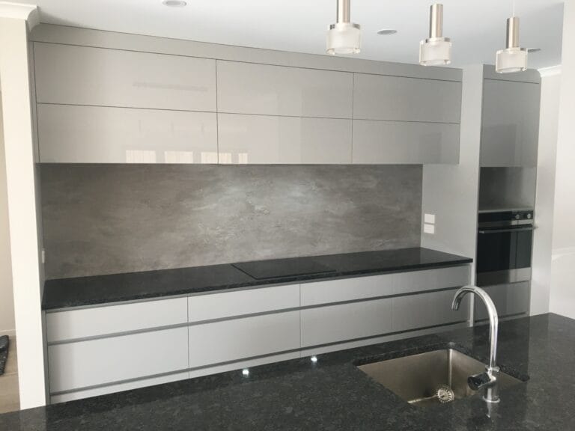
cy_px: 216
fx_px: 482
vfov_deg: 48.2
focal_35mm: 29
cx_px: 288
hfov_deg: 61.7
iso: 50
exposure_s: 1/33
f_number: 2.2
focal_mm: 4.15
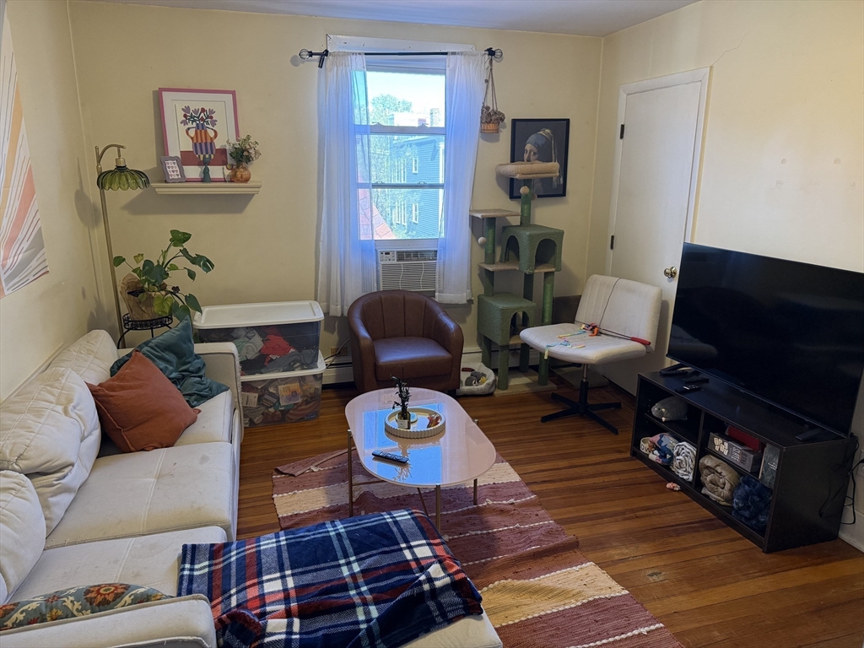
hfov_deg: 71.6
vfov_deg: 56.8
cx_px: 432
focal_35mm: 24
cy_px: 324
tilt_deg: -12.6
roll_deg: -0.1
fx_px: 599
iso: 320
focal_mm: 6.76
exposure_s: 1/120
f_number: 1.78
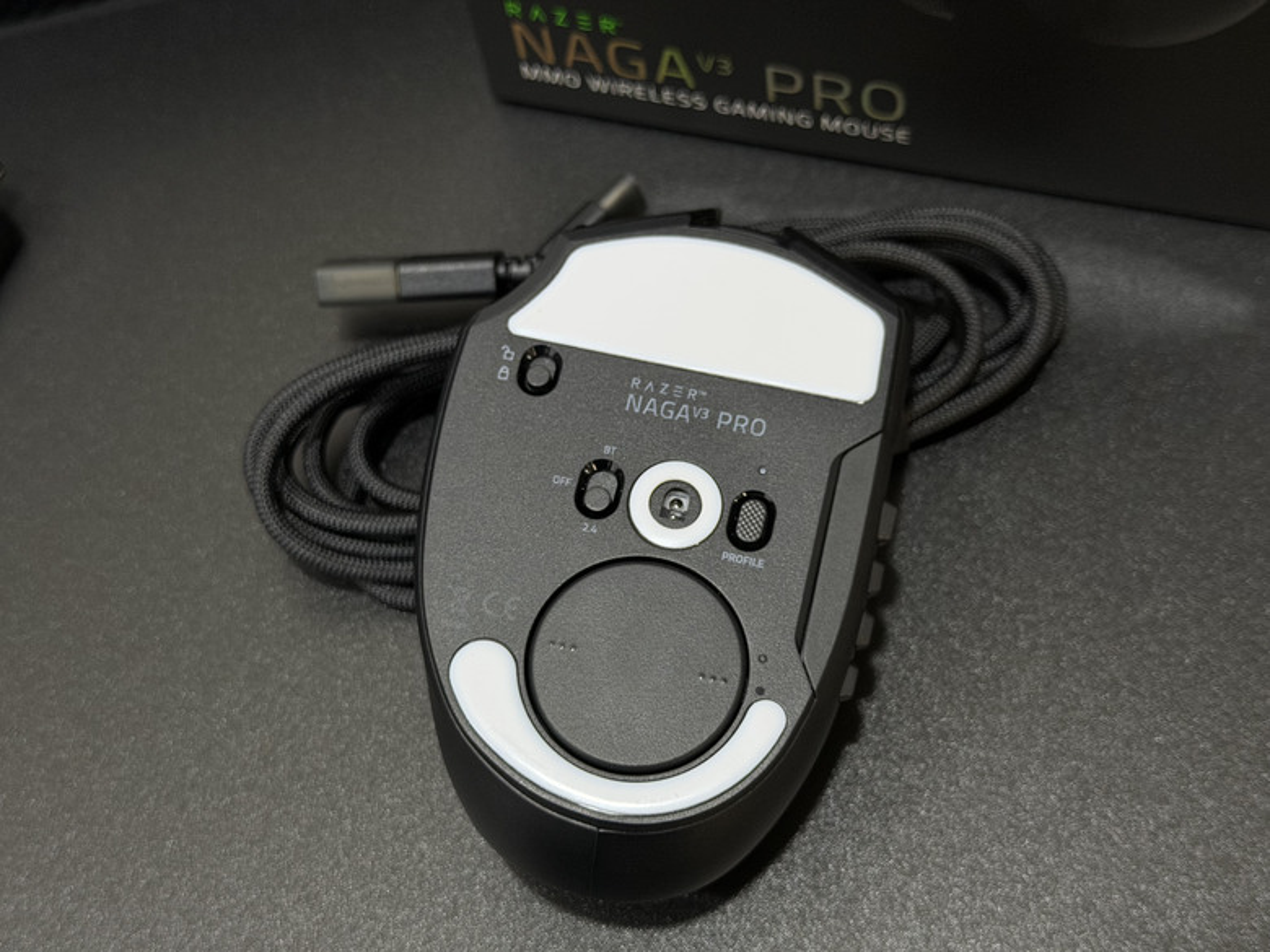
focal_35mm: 48
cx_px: 635
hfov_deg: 39.7
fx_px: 1761
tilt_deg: -61.0
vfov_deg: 30.3
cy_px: 476
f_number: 1.78
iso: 200
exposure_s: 1/60
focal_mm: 6.76
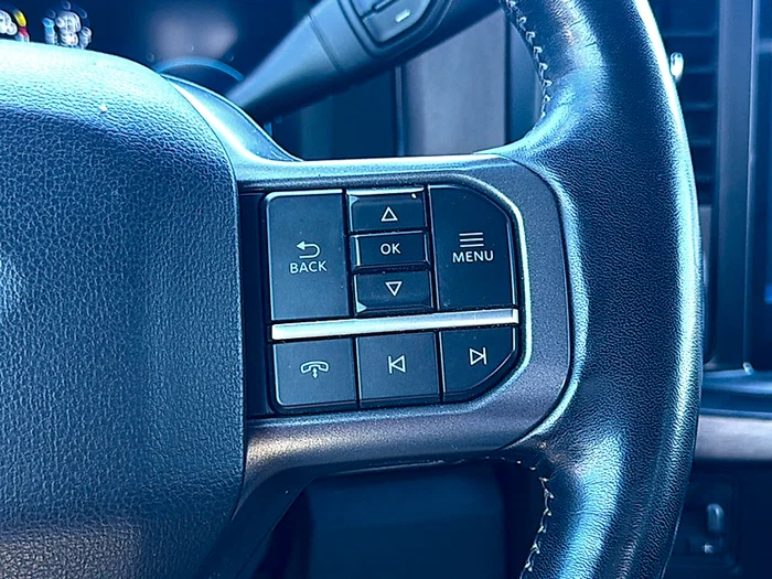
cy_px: 290
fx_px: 892
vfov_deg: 36.0
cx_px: 386
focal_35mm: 40
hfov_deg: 46.8
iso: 100
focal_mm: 6.76
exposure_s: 1/45
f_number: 1.78
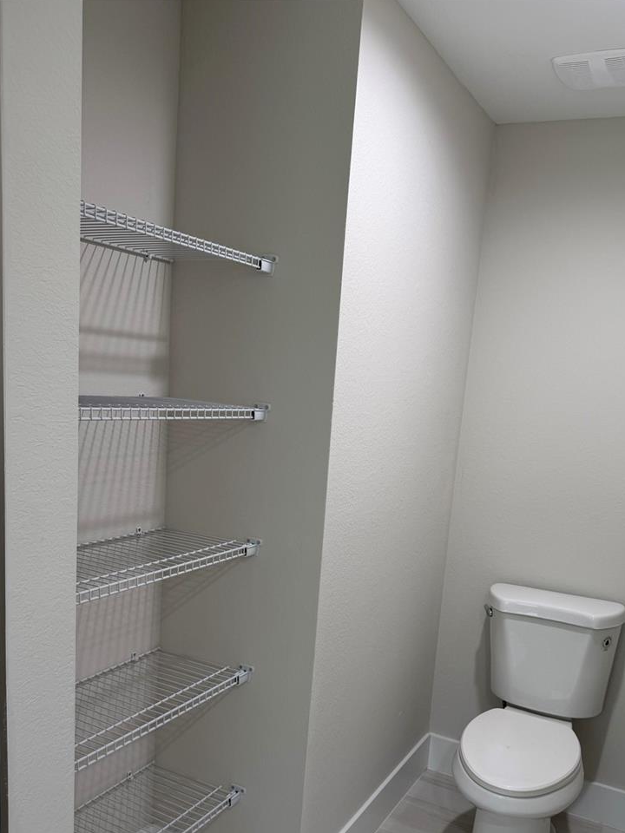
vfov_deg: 59.3
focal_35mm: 30
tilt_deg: -11.1
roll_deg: -5.8
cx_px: 373
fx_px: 722
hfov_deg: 46.5
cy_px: 515
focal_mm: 6.76
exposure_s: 1/120
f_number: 1.78
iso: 80
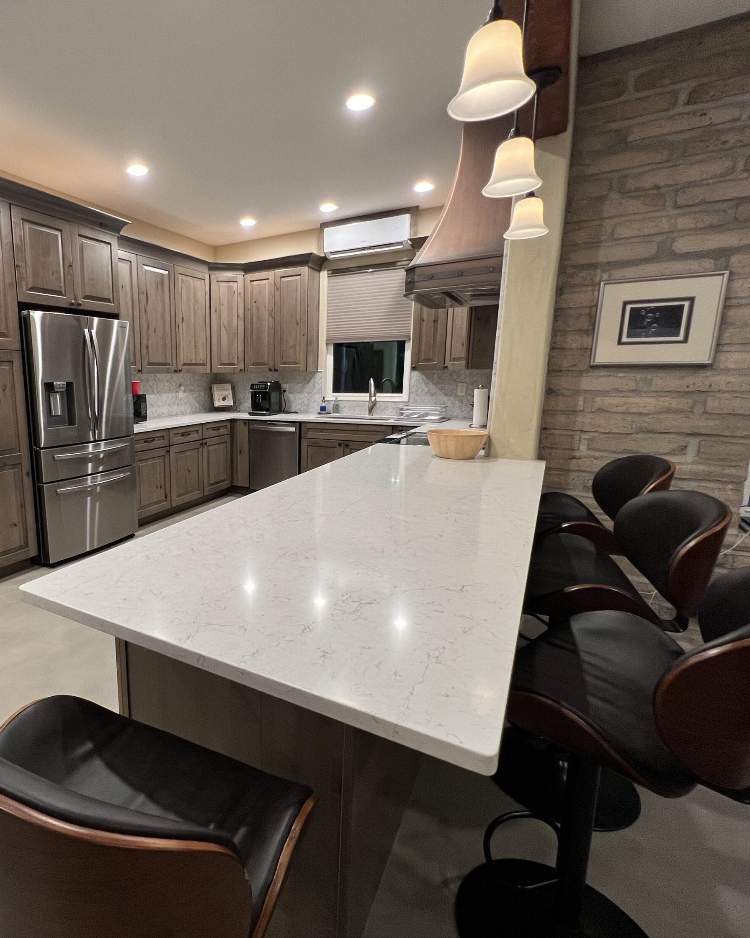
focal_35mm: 17
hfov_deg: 73.5
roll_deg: +0.9
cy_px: 468
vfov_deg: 89.6
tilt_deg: -10.8
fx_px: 472
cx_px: 224
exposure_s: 1/60
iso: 200
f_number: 1.8
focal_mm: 1.57
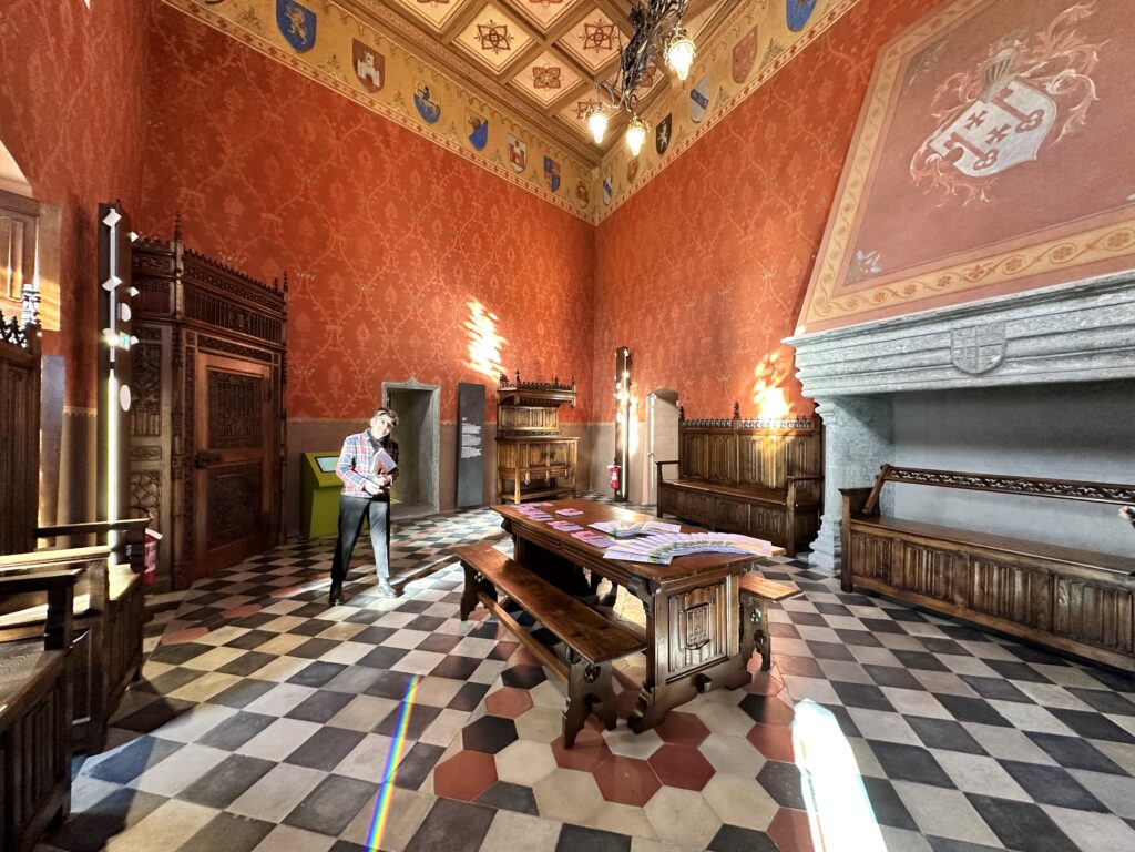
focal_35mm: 14
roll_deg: +0.1
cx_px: 568
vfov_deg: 85.7
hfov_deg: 102.1
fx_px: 459
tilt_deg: -0.1
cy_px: 426
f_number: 2.2
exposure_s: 1/59
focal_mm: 2.22
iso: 320
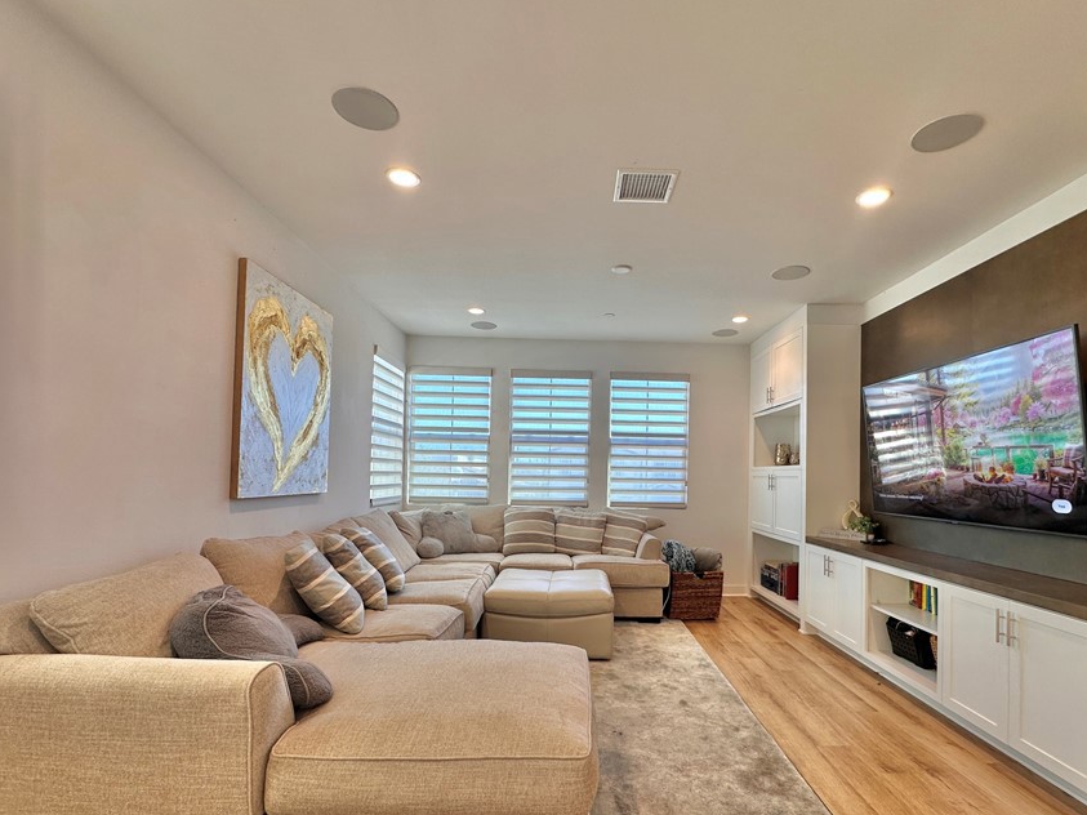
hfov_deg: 90.9
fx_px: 534
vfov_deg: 74.3
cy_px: 466
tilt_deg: +1.2
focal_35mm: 17
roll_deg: -1.0
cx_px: 587
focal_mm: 2.22
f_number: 2.2
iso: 50
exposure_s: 1/120
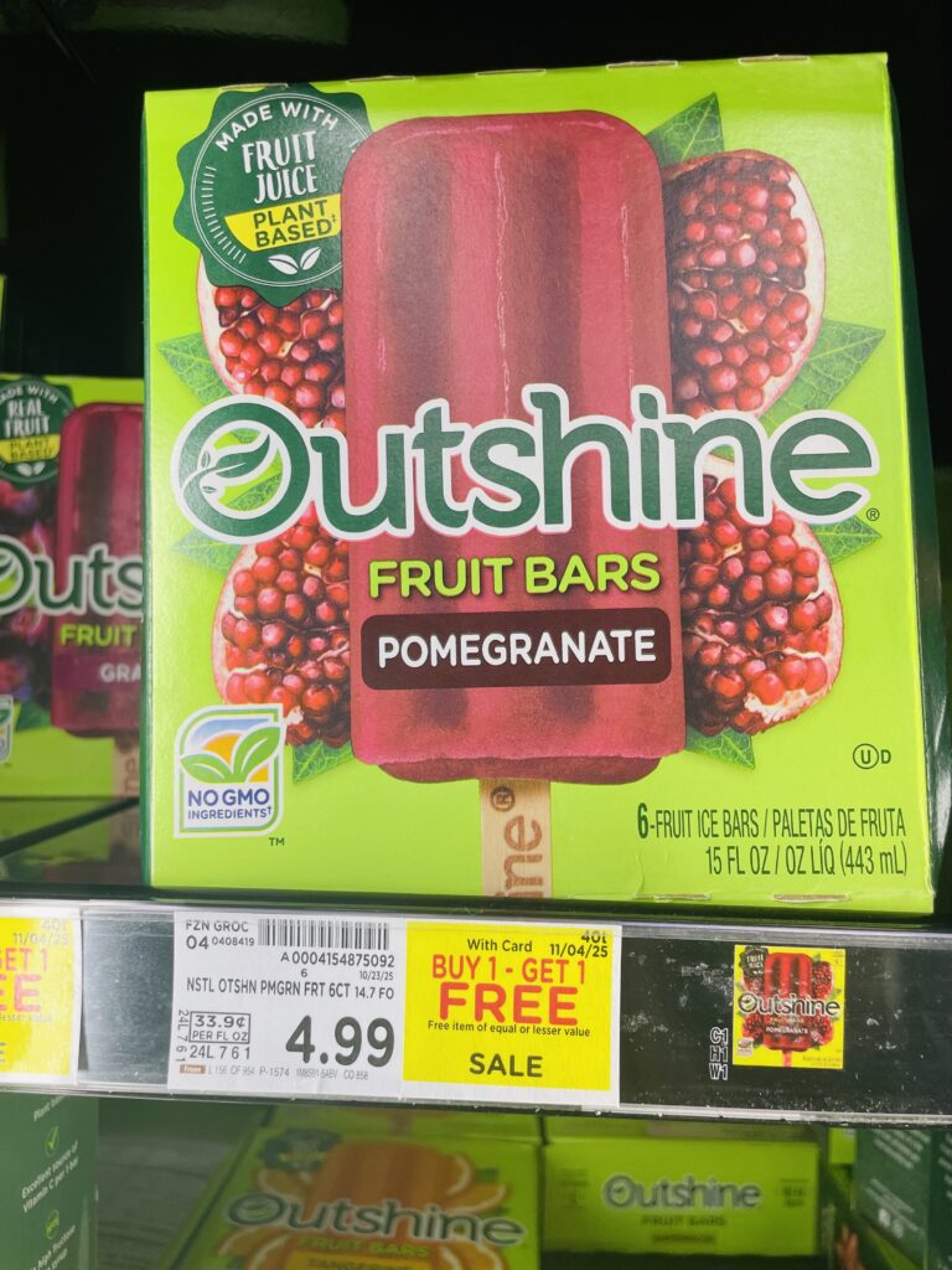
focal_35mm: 26
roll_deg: -1.1
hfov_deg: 53.1
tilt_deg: +3.5
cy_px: 635
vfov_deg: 67.3
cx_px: 476
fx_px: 953
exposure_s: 1/120
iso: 80
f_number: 1.6
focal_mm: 4.2
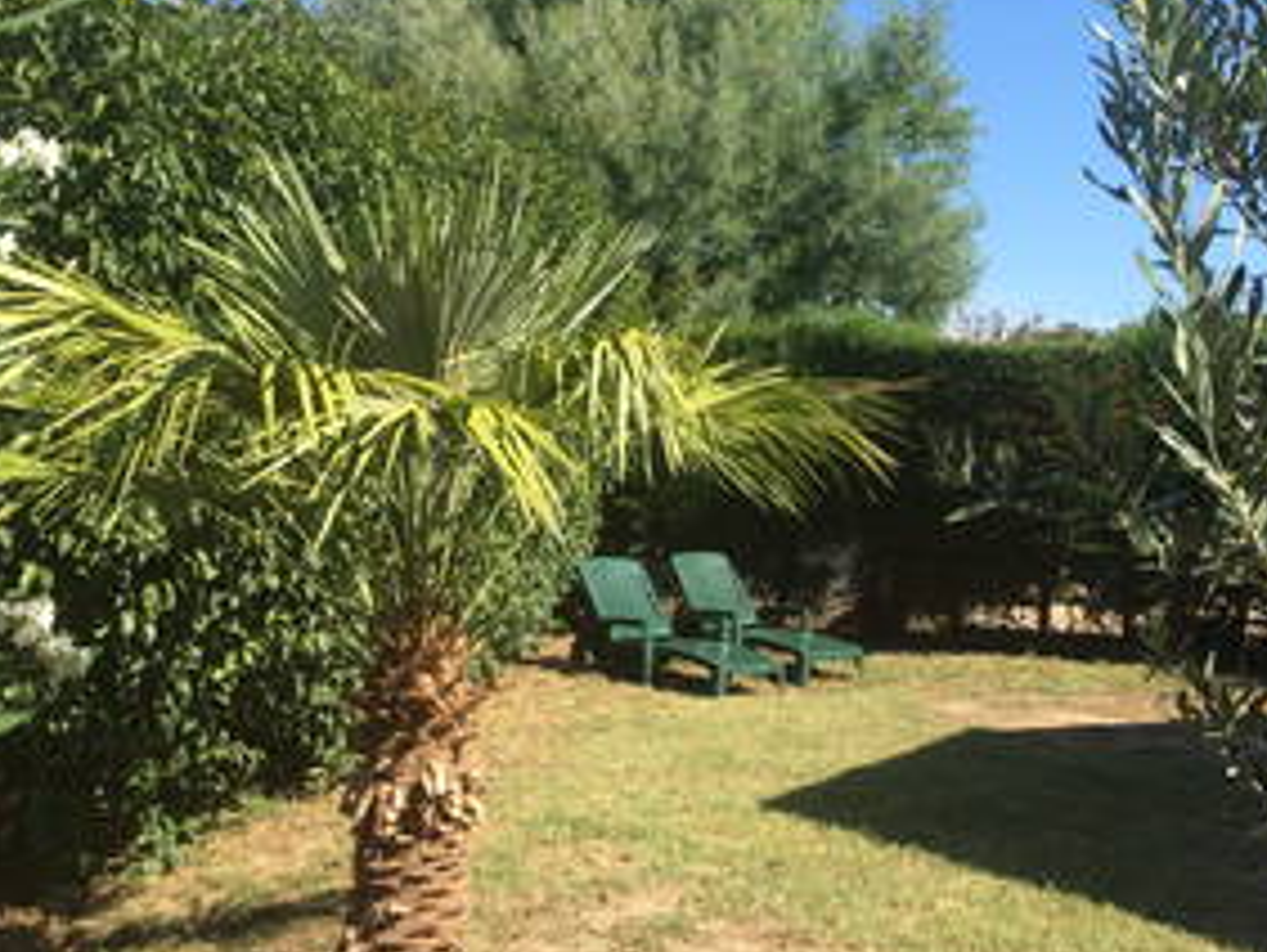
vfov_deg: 38.7
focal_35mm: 37
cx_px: 773
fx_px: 1355
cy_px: 467
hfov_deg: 49.7
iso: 32
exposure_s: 1/1140
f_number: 2.2
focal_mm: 4.15
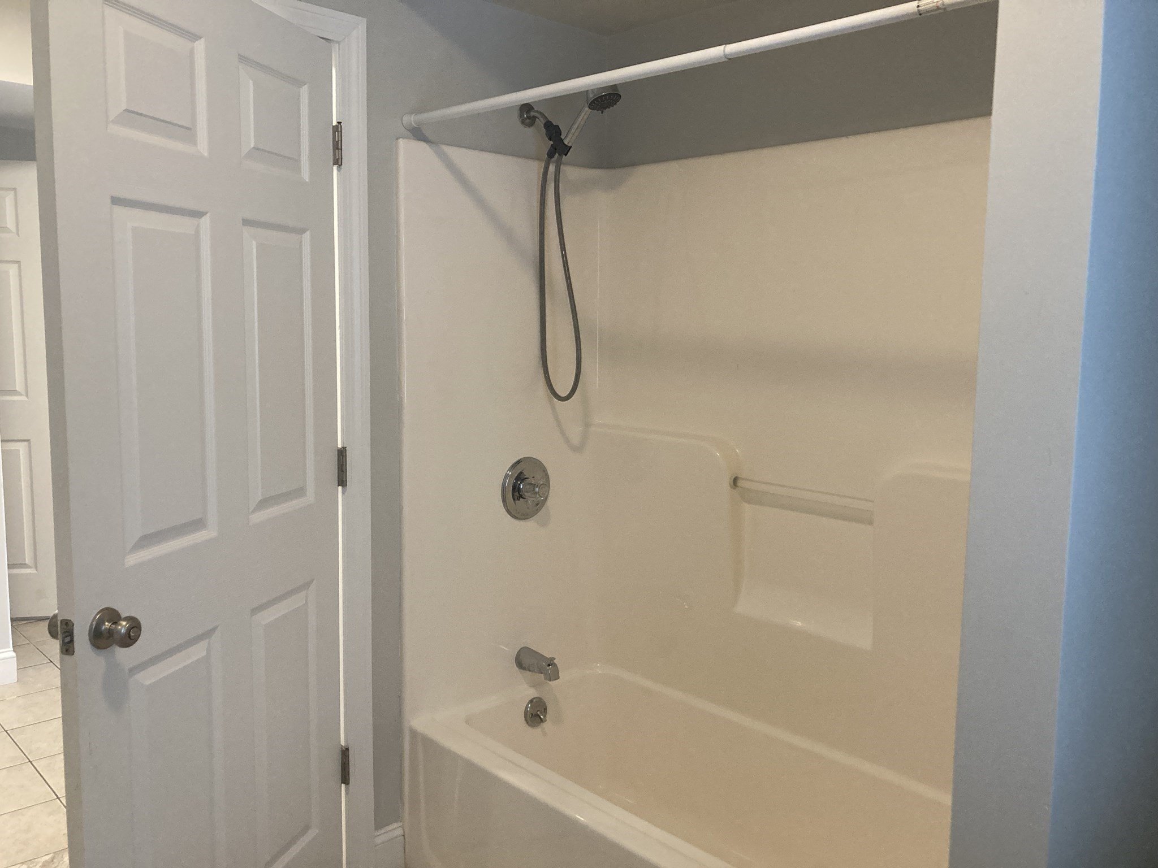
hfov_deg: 63.4
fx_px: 937
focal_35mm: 28
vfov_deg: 49.7
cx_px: 579
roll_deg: -0.6
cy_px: 434
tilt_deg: -6.9
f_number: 1.8
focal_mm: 3.99
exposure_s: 1/60
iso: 250
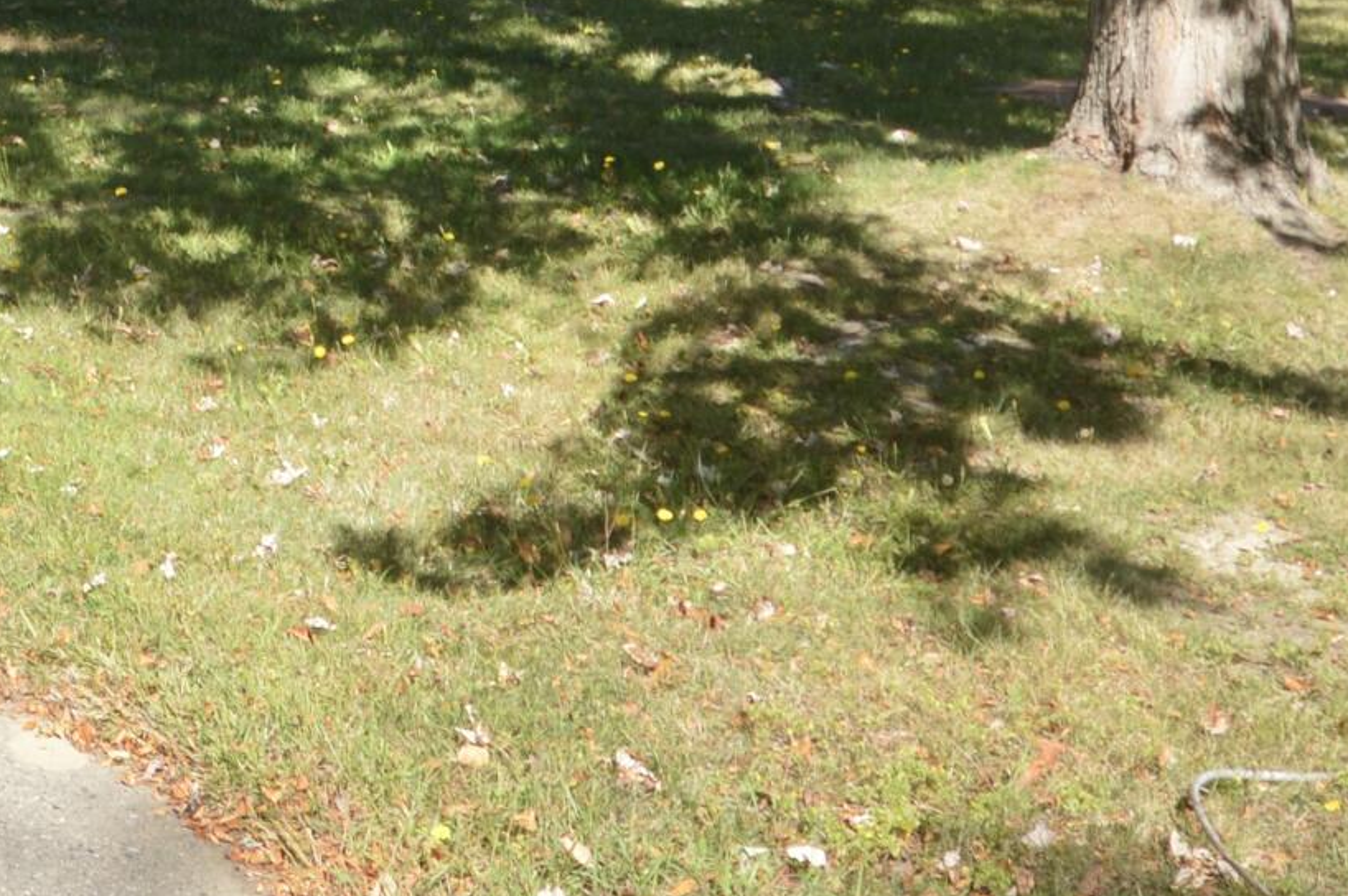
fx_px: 2881
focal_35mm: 77
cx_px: -66
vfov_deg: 16.2
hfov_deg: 24.8
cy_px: -450
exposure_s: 1/160
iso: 100
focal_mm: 14
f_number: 6.3
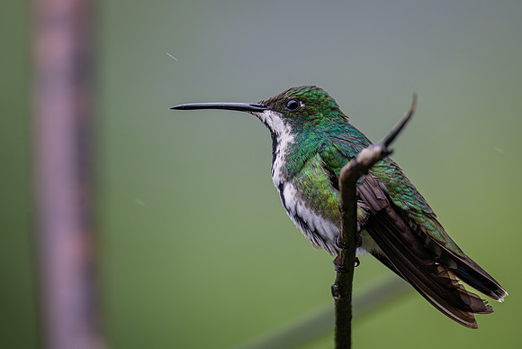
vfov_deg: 1.5
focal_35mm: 917
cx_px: 208
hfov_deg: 2.2
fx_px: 13294
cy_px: 217
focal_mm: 560
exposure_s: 1/500
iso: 1250
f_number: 6.3
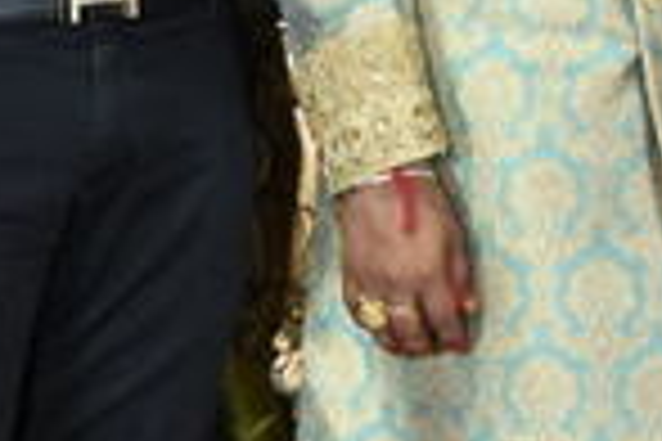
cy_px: -412
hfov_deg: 6.8
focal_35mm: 299
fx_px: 5498
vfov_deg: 4.5
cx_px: 1072
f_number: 5
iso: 1600
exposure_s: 1/160
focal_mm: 42
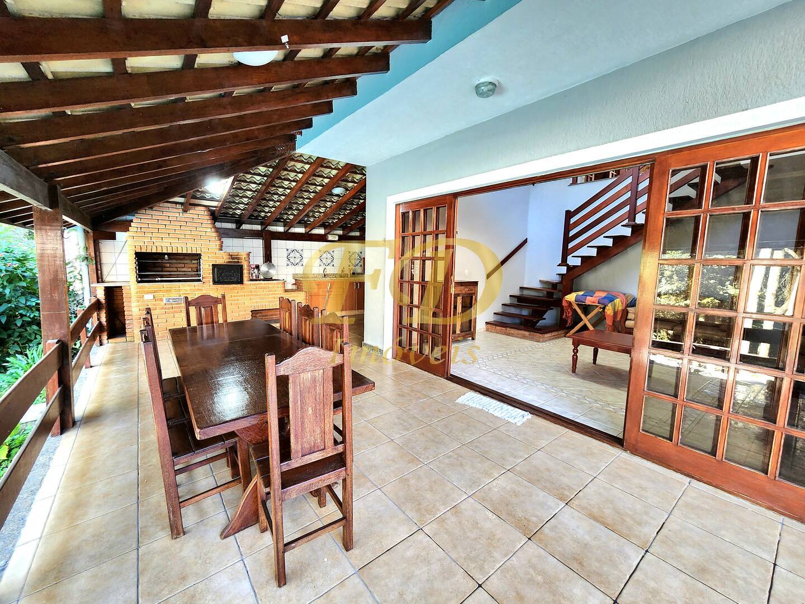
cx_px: 402
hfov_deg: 106.2
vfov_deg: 89.9
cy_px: 302
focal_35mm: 13
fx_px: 302
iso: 200
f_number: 2.2
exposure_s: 1/60.2
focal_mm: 2.2
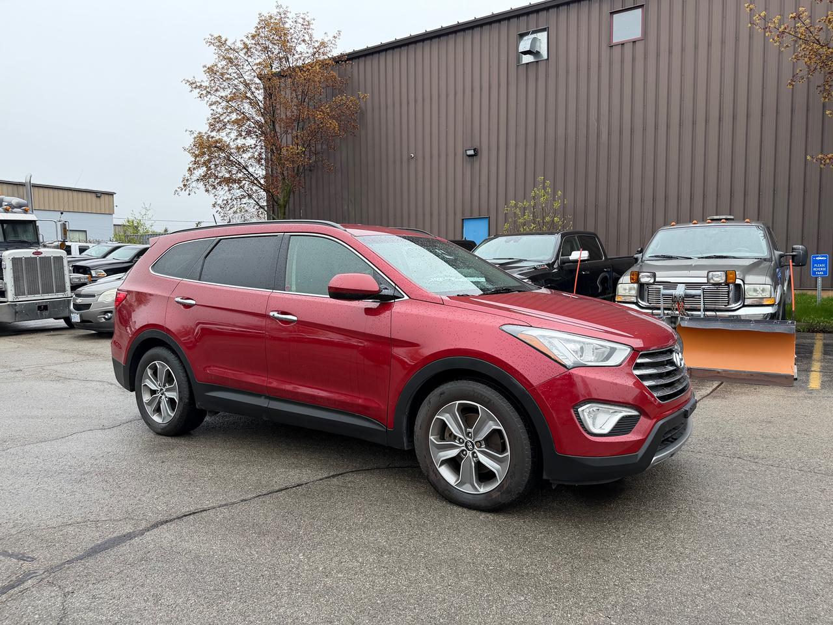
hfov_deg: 71.6
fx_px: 578
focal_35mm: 24
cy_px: 312
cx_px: 416
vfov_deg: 56.8
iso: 100
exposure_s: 1/528
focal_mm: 6.76
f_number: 1.78
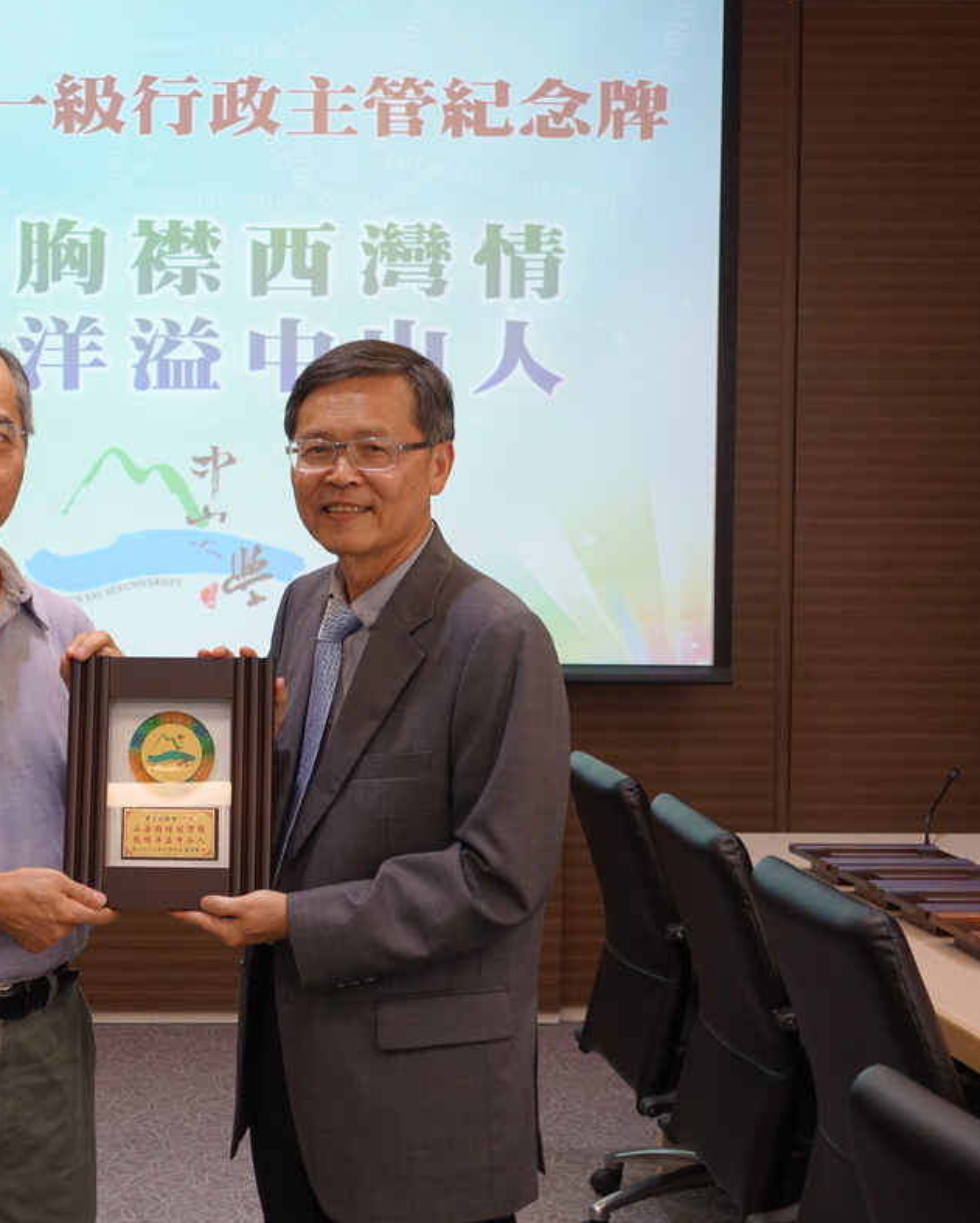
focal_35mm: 60
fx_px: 2174
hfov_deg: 24.9
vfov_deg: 31.4
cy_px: 604
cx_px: 171
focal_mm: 15.52
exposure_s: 1/50
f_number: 2.8
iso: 160
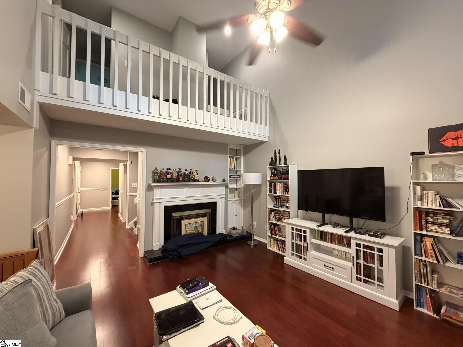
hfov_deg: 102.1
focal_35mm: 14
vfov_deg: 85.7
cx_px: 232
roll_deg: +0.1
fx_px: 187
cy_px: 174
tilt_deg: +1.6
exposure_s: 1/60
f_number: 2.2
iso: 500
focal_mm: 2.22
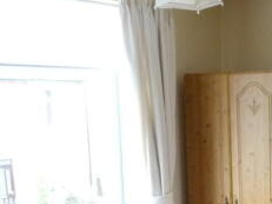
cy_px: 212
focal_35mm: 63
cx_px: 248
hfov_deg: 29.4
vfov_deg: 22.2
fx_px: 495
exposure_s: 1/30
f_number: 2.8
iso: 400
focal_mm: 4.5
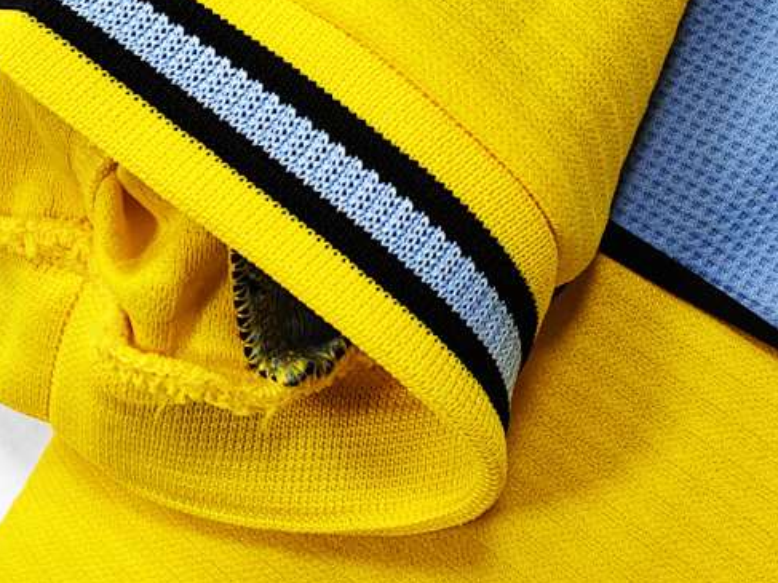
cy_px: 11
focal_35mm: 51
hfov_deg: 37.3
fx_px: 1146
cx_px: 288
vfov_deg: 27.1
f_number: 2.2
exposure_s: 1/100
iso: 185
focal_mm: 2.59
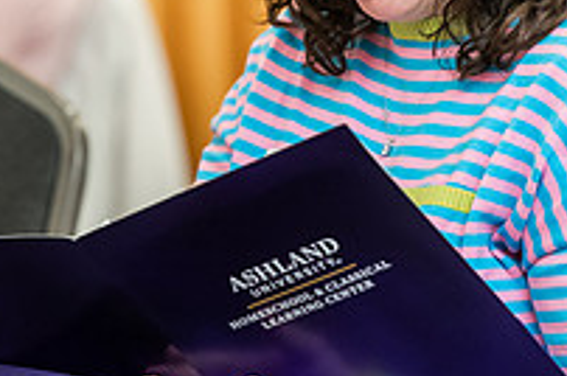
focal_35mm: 518
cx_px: 300
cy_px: -38
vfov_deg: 2.6
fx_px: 8145
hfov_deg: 4.0
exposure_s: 1/125
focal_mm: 180
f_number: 3.2
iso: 2000
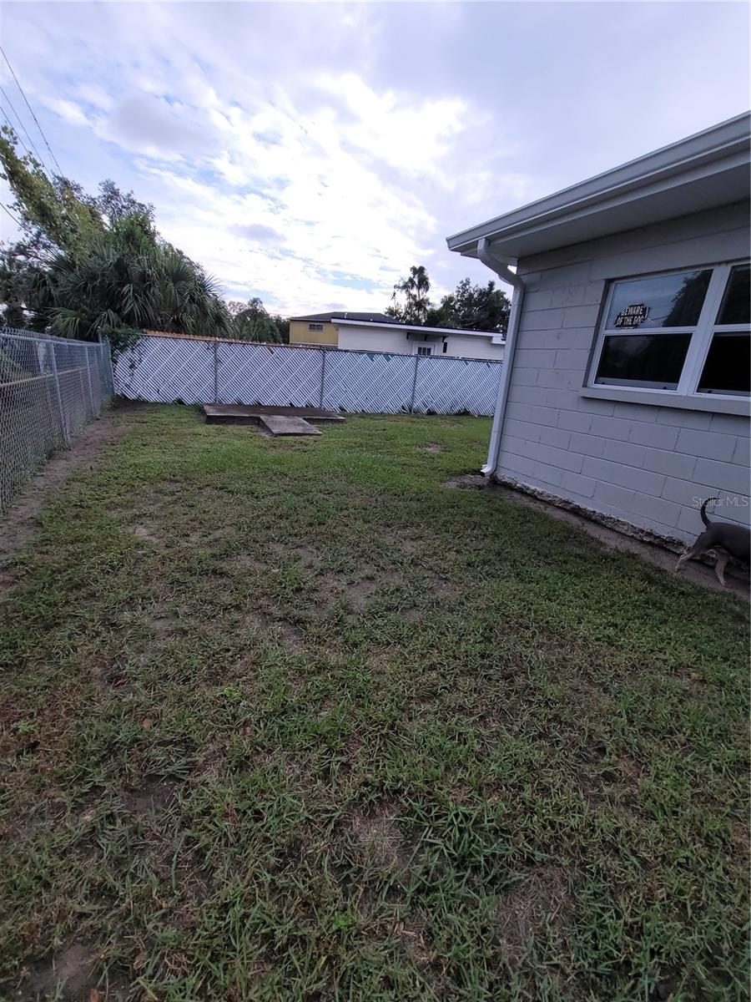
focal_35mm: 13
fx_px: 376
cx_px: 376
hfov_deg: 89.9
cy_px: 501
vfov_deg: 106.2
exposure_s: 1/694
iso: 64
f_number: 2.2
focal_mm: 2.2
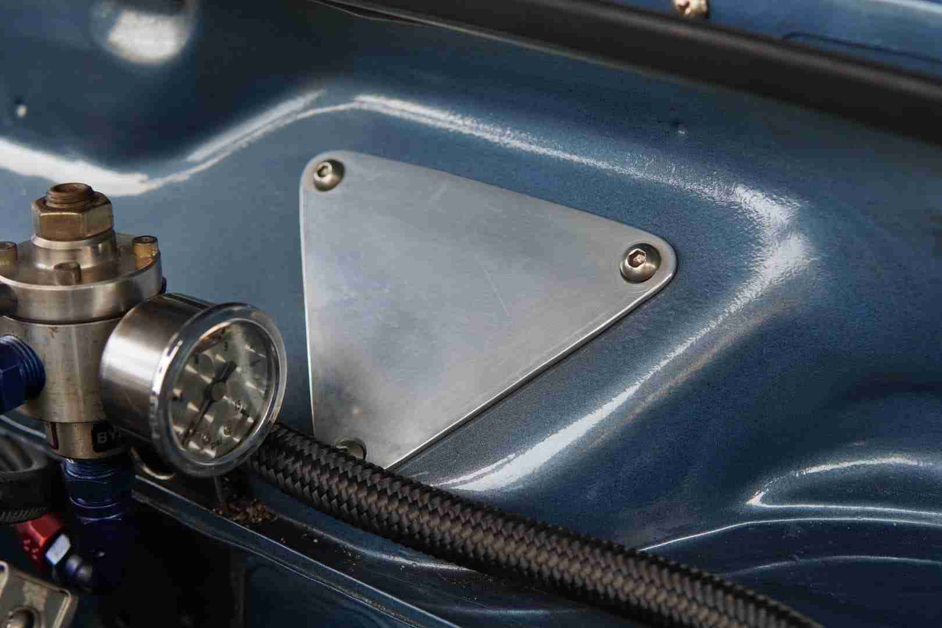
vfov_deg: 29.9
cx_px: 471
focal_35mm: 45
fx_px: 1177
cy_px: 314
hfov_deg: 43.6
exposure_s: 1/60
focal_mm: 30
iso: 200
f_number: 4
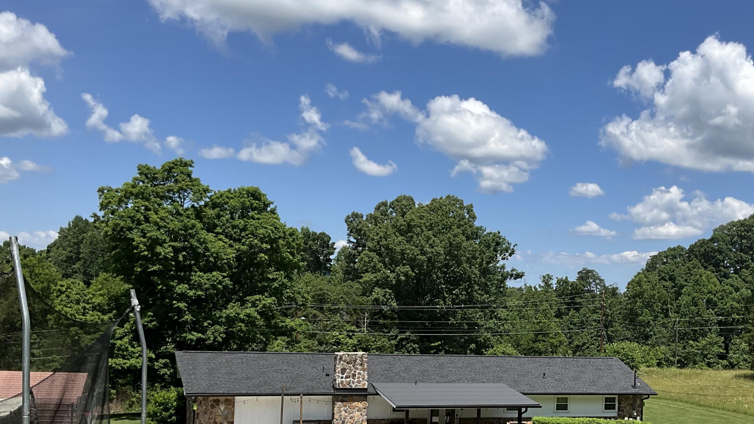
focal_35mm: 43
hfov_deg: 46.9
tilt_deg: -0.3
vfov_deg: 27.4
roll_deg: -2.6
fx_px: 860
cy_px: 313
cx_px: 475
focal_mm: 3
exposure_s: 1/2227
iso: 25
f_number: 1.8
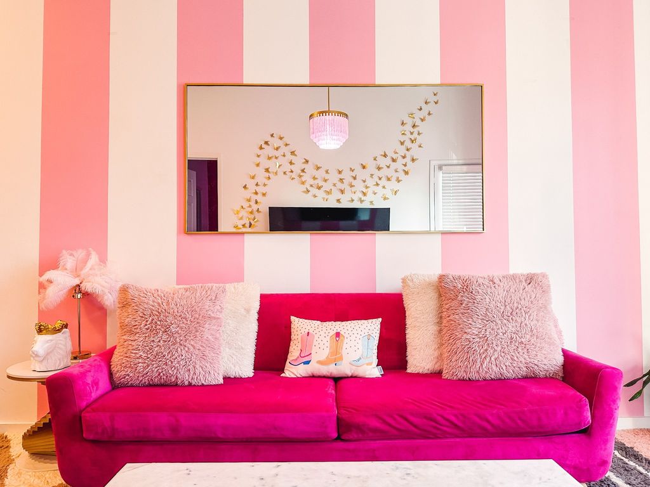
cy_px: 244
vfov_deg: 56.8
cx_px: 325
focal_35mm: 24
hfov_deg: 71.6
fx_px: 451
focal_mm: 6.86
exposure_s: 1/60
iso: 125
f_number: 1.8
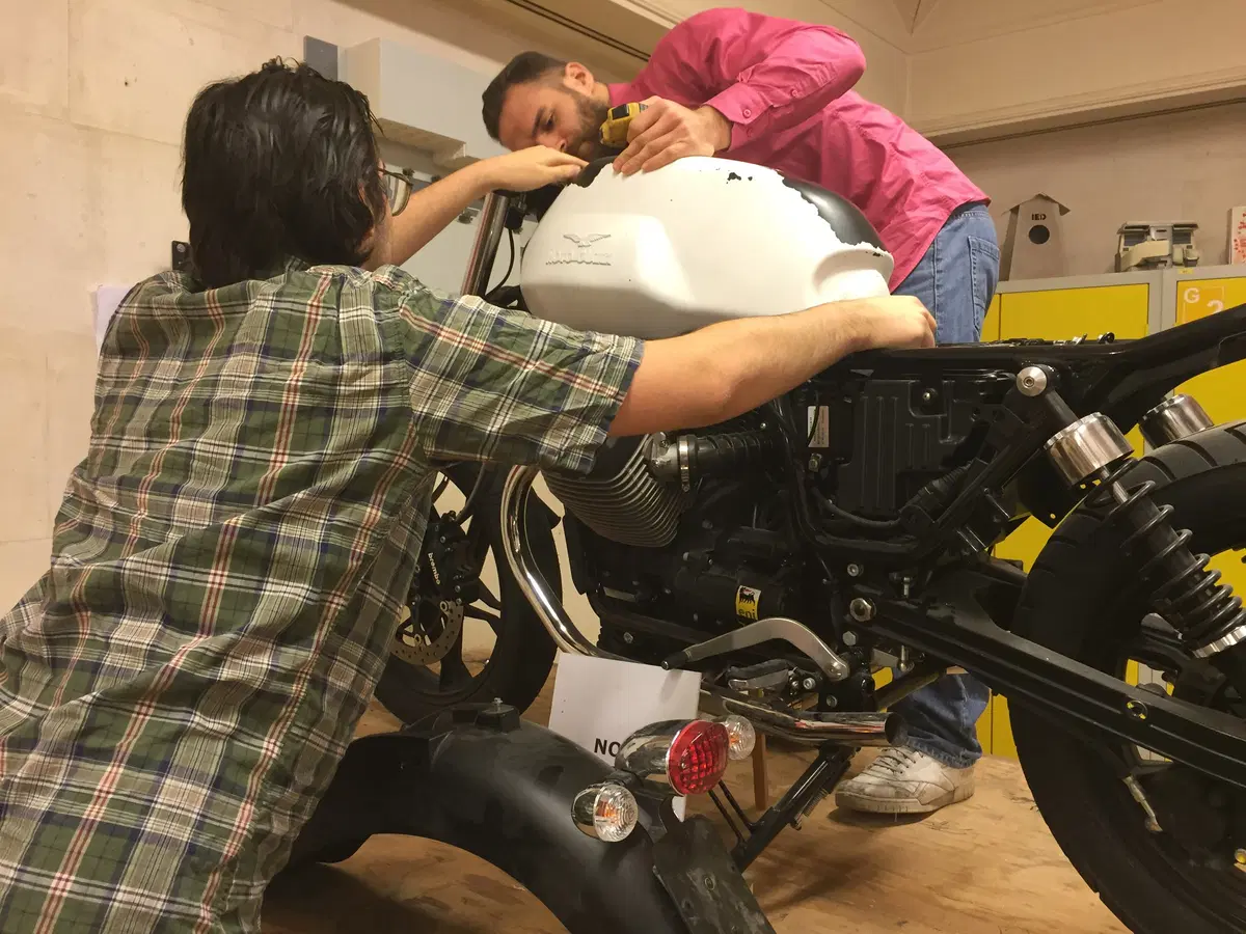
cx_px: 623
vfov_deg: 48.2
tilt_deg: -0.3
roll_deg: +0.2
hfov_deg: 61.7
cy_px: 467
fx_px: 1044
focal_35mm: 29
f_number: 2.2
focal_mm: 4.15
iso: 100
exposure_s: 1/30
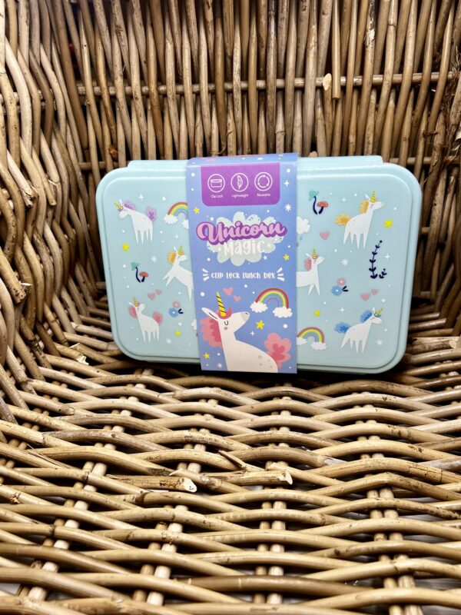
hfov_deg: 53.1
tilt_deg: -32.7
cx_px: 230
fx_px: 462
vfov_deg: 67.3
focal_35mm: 26
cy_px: 308
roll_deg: +3.3
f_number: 1.5
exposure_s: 1/486
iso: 50
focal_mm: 5.7
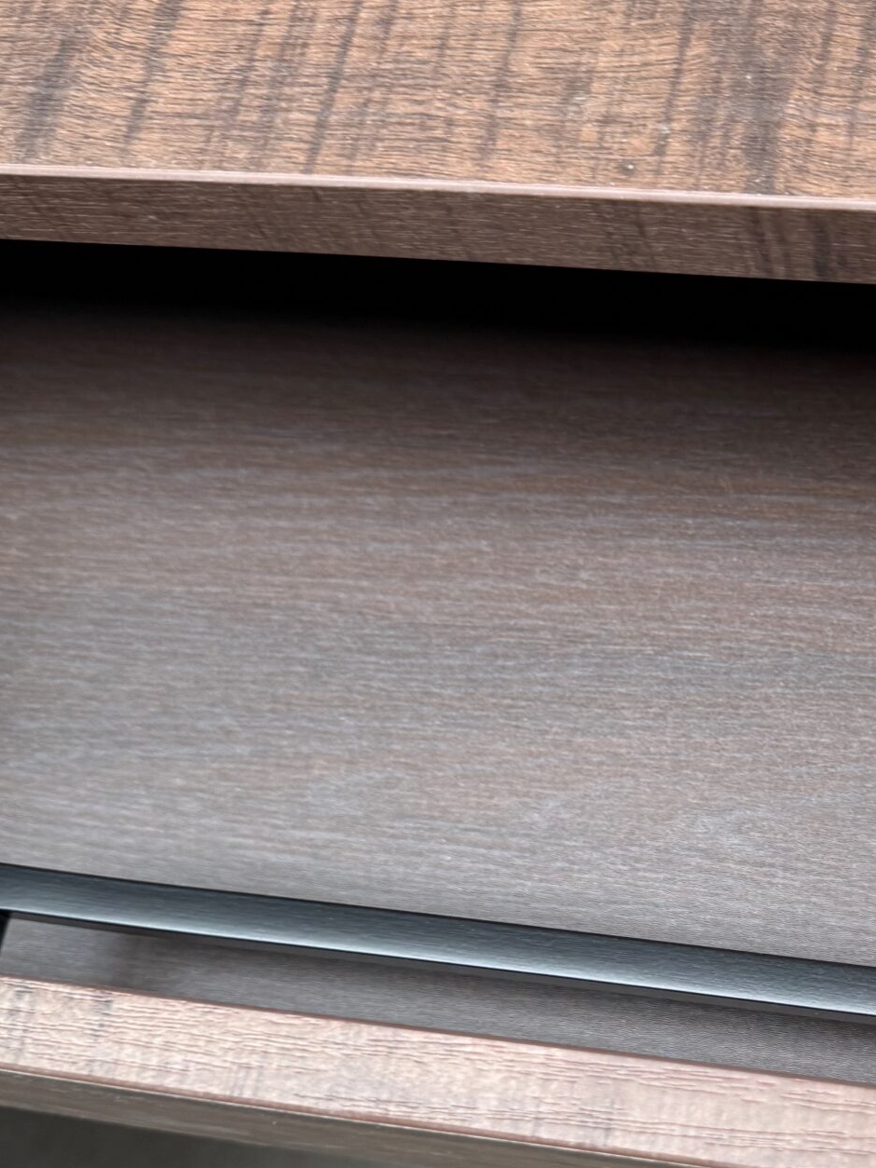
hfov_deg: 28.3
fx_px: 1654
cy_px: 807
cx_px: 821
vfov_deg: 38.3
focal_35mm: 49
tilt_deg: -67.1
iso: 125
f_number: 1.78
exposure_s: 1/100
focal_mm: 6.76
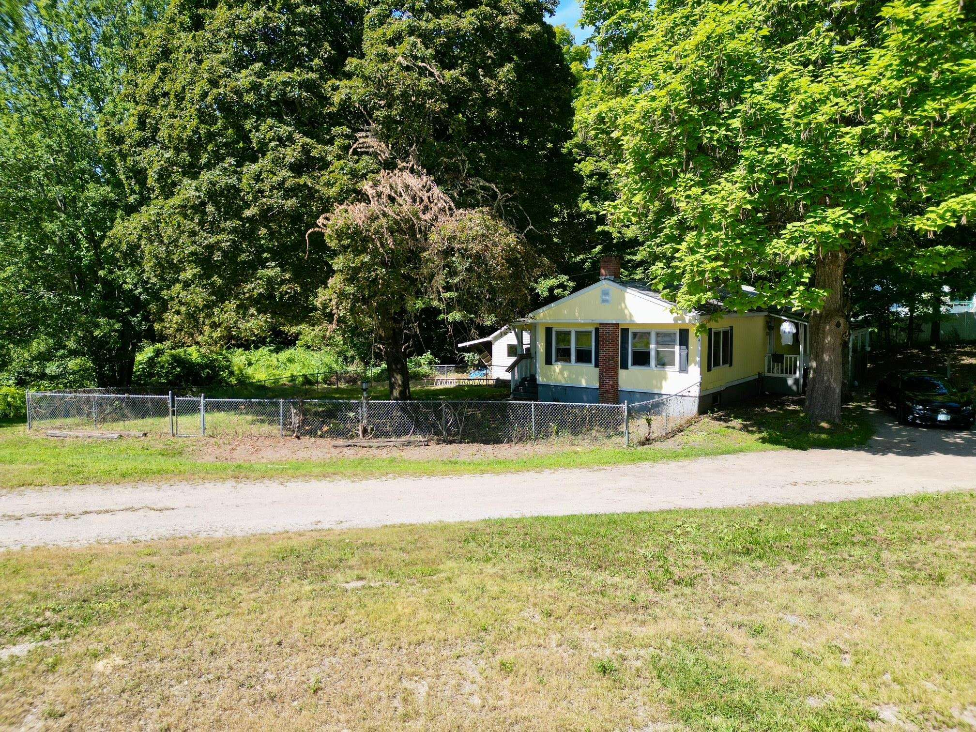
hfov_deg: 71.6
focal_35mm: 24
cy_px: 366
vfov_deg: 56.8
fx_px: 677
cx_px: 488
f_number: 1.7
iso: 100
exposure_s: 1/1500
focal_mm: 6.72
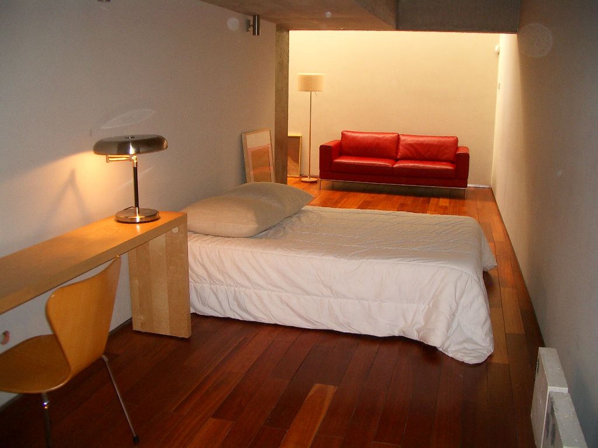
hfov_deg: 52.6
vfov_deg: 40.7
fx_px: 605
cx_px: 299
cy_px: 224
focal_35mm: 35
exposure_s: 1/40
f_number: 2.6
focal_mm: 5.8
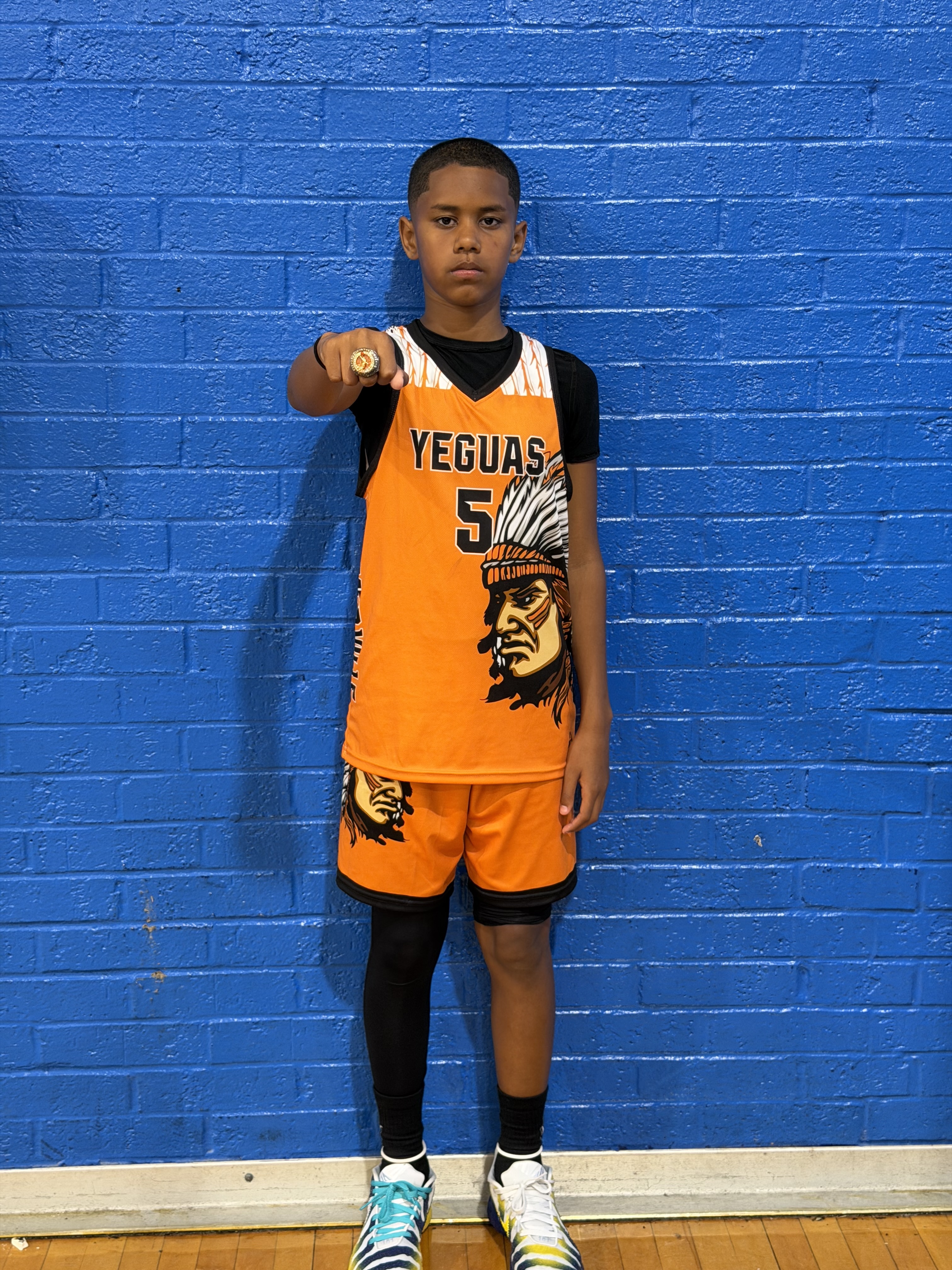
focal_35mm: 48
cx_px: 476
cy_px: 635
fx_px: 1760
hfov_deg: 30.3
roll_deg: -0.2
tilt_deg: -11.0
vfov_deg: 39.7
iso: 250
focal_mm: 6.76
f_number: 1.78
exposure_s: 1/60
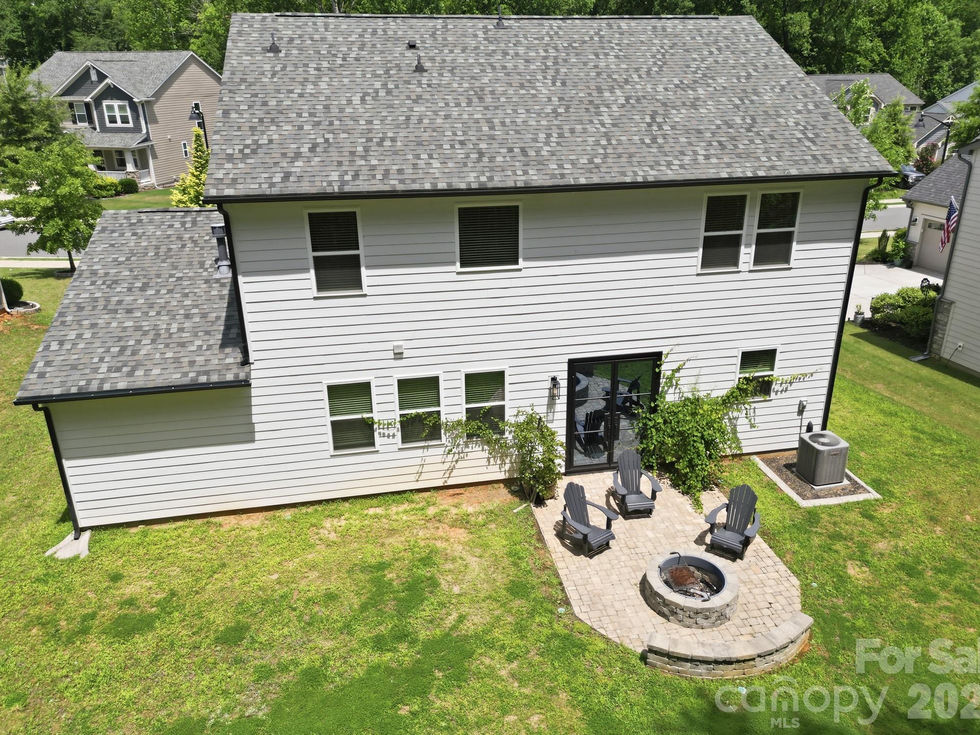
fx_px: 708
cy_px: 354
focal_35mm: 25
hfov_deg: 69.4
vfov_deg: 54.9
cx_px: 504
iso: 130
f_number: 1.7
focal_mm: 6.7
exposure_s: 1/2500
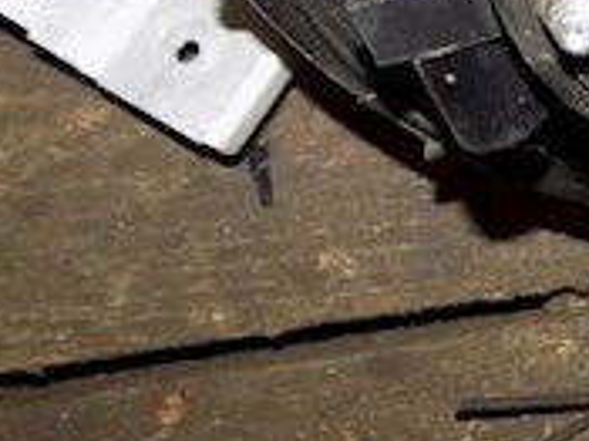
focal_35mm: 84
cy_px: -266
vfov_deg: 15.8
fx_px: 1428
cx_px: 808
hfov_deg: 20.8
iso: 200
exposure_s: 1/30
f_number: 3.1
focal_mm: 4
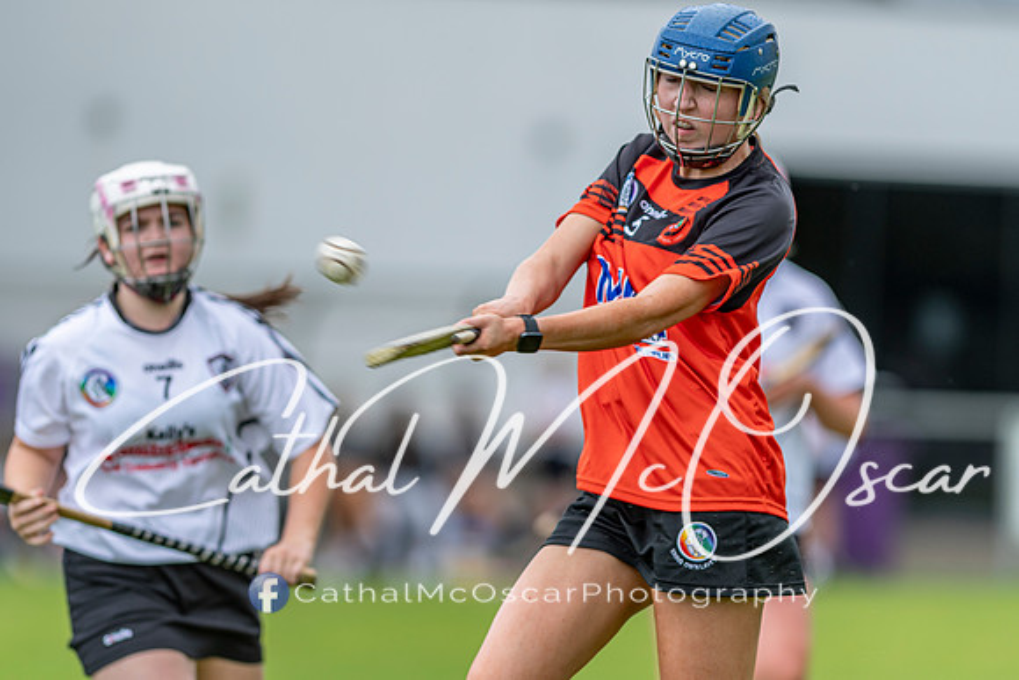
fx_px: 12740
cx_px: 510
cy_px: 340
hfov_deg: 4.6
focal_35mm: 450
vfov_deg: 3.1
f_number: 2.8
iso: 100
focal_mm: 300
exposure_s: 1/1000
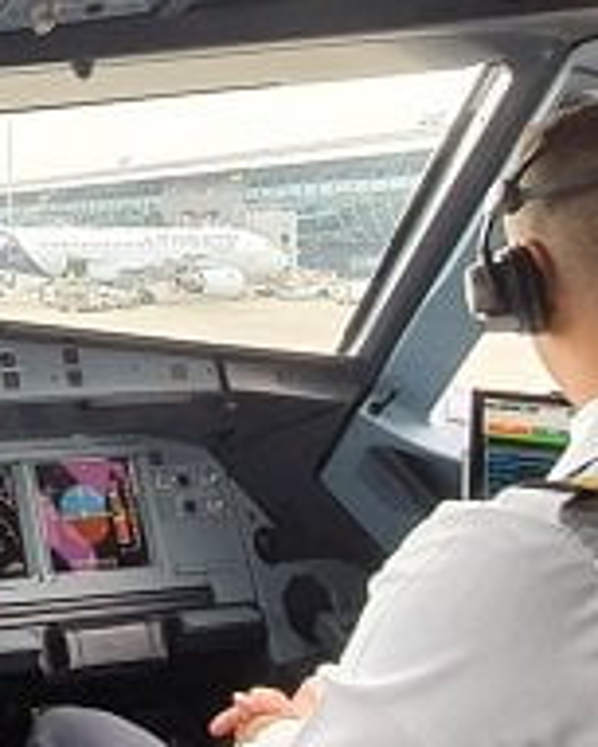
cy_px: 217
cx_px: -336
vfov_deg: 43.8
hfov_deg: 25.5
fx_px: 906
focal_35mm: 41
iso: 50
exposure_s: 1/50
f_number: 2.2
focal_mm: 1.8
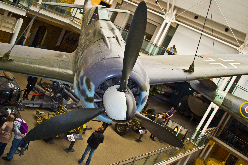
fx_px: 269
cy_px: 82
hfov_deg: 49.6
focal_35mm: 39
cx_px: 124
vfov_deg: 34.2
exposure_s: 1/200
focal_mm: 26
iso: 400
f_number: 4.2
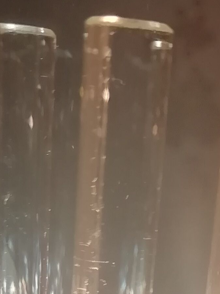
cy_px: 608
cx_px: 180
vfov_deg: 13.6
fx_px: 1026
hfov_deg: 12.2
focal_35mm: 121
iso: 50
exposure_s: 1/439
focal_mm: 3.46
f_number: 2.2
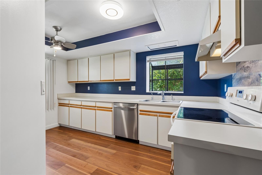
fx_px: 109
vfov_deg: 77.3
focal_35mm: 15
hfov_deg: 100.4
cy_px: 88
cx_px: 131
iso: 100
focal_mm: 10
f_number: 4.5
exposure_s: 1/13
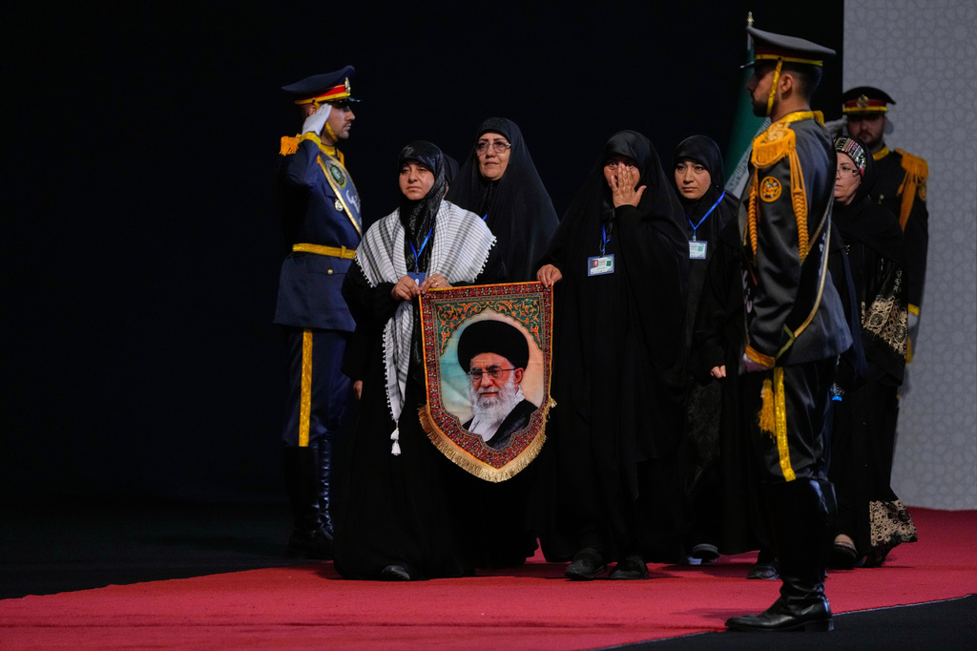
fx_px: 10851
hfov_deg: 5.2
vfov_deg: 3.4
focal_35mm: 400
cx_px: 488
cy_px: 326
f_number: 5.6
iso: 3200
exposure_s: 1/320
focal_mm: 400
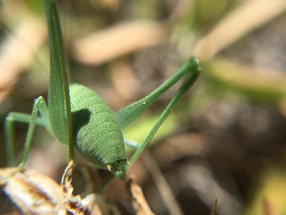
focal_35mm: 29
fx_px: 240
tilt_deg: -52.9
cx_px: 143
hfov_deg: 61.7
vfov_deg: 48.2
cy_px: 108
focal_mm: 4.15
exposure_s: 1/927
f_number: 2.2
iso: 25
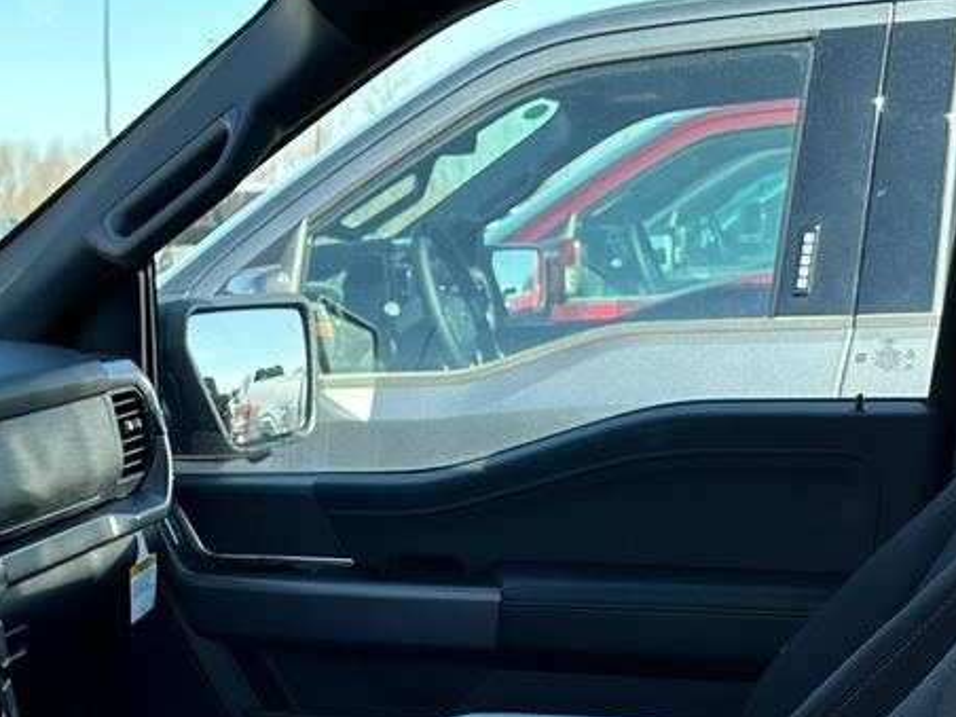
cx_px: -4
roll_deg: +2.4
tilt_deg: -18.8
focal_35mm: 68
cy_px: 890
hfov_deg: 27.0
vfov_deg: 20.1
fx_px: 1878
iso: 80
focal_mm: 6.86
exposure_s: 1/419
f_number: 1.78
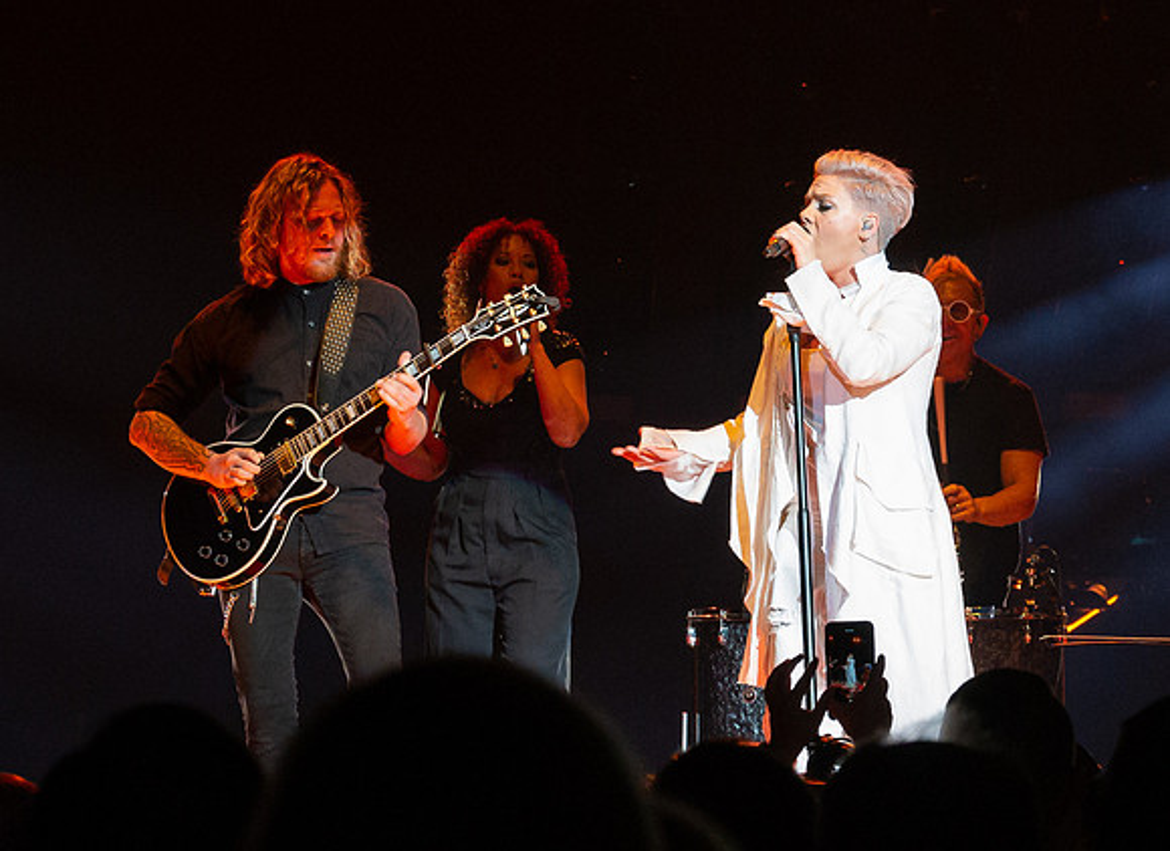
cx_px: 870
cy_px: 388
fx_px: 6693
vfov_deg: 7.3
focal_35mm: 200
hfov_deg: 10.0
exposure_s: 1/100
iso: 800
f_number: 4.5
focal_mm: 45.9
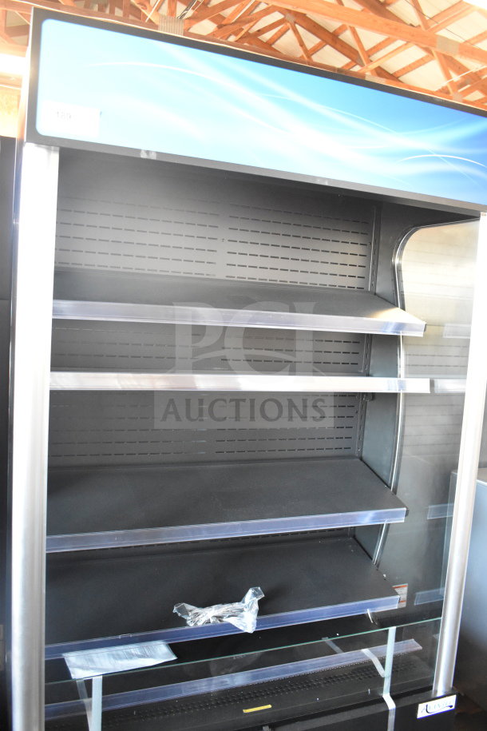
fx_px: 609
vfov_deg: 61.9
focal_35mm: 30
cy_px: 366
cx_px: 244
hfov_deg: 43.6
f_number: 3.5
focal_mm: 20
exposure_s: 1/30
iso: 4500
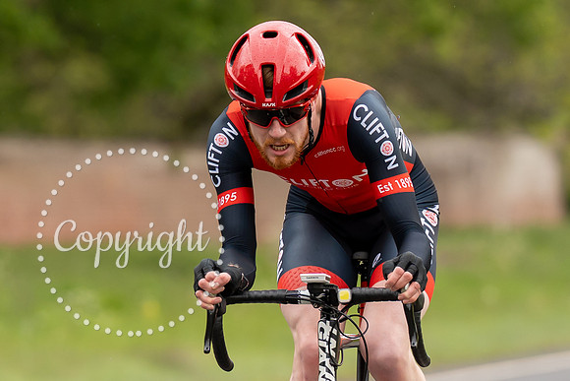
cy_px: 144
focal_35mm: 716
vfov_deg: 1.9
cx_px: 313
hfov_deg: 2.9
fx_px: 11338
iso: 250
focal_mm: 200
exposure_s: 1/1000
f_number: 3.5
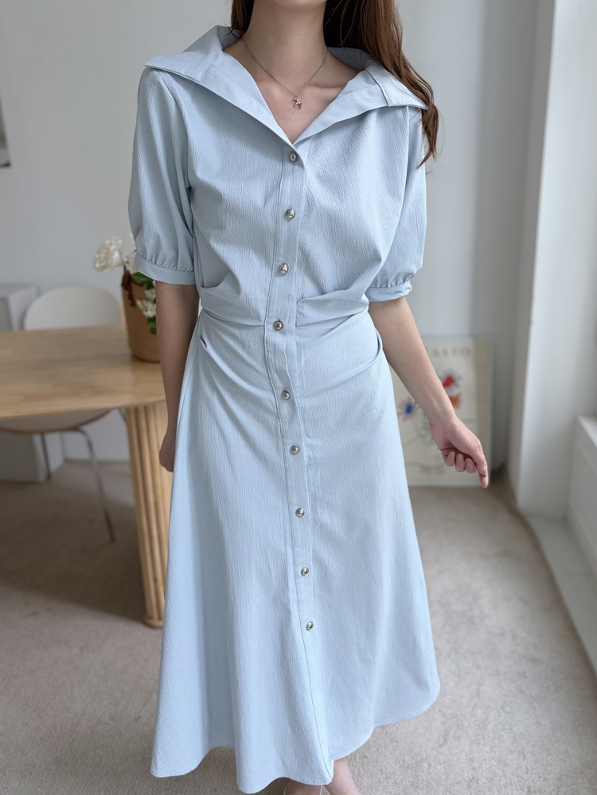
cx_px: 298
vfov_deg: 67.3
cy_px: 398
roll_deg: +1.8
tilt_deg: -17.9
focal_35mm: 26
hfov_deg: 53.1
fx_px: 598
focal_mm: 5.96
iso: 50
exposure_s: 1/121
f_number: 1.6
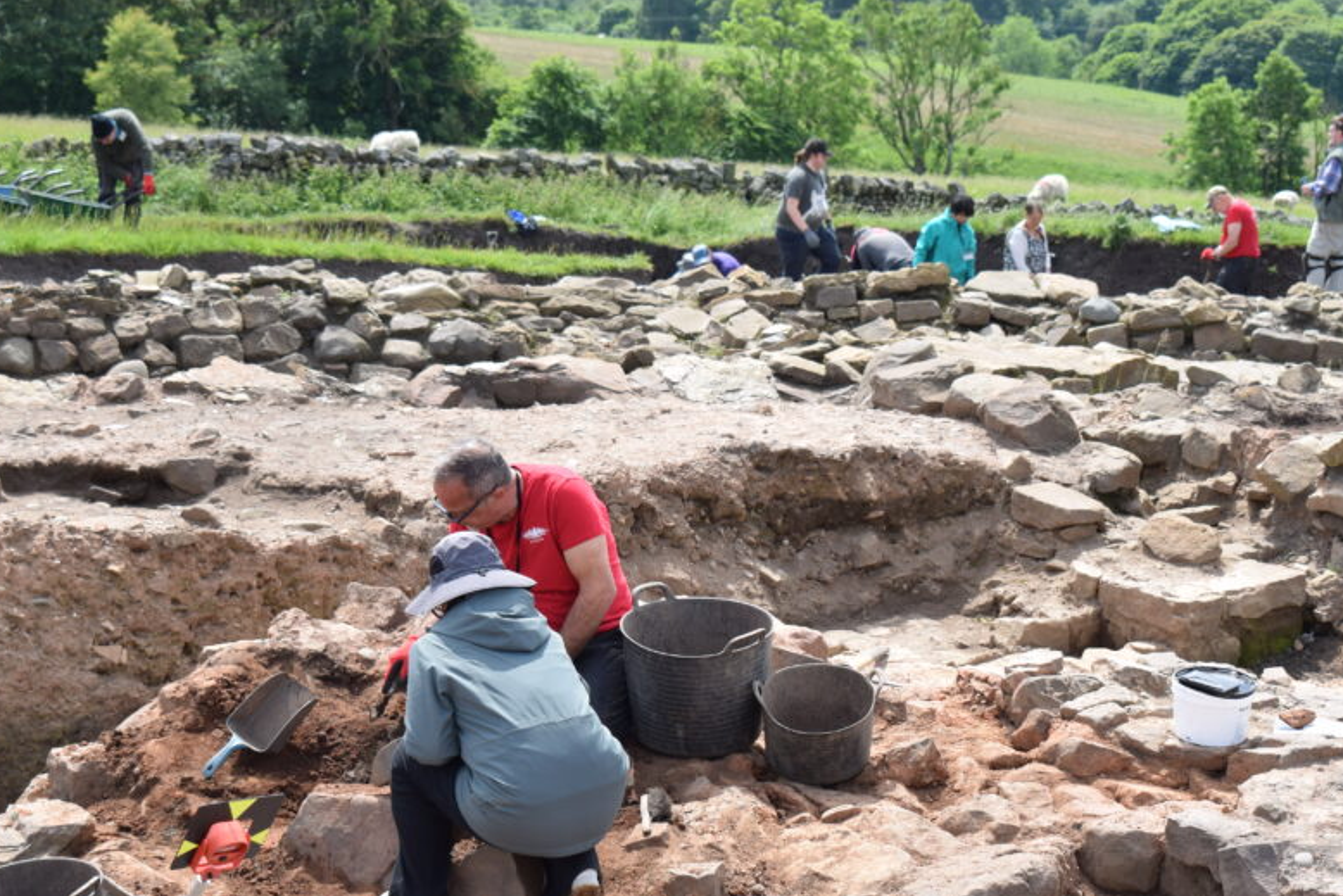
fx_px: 2947
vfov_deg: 17.2
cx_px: 668
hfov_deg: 25.7
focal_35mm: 79
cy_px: 586
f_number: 9
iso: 200
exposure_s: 1/320
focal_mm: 40
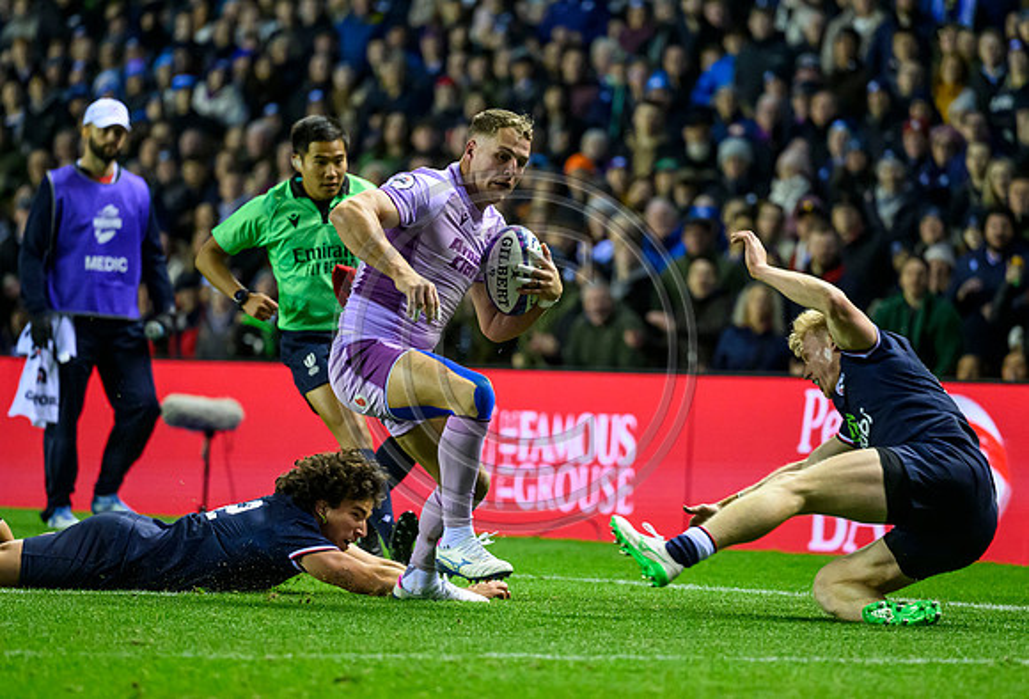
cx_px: 531
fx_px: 8793
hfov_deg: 6.7
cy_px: 376
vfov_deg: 4.6
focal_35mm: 306
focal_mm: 200
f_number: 2.8
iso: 5000
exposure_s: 1/1000
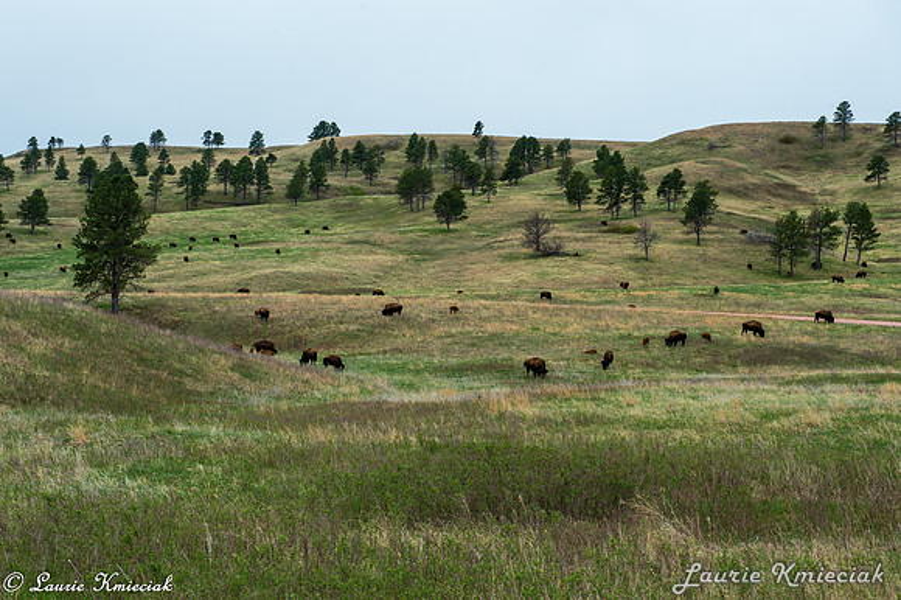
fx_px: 1751
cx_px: 450
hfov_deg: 28.9
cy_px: 300
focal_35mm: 70
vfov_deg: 19.4
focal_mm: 70
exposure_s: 1/400
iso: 360
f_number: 11
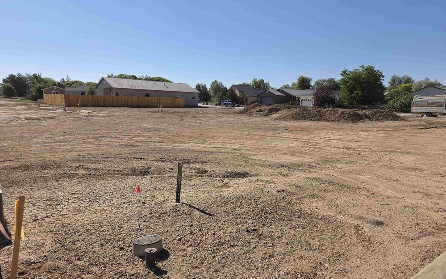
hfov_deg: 72.6
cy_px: 154
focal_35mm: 25
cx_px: 220
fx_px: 304
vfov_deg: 49.2
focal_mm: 5.4
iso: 80
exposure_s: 1/6414
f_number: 1.8
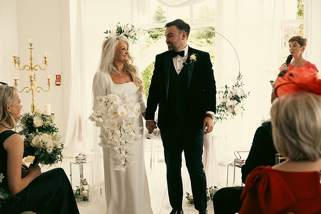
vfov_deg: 29.9
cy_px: 107
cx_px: 160
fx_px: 401
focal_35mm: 45
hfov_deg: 43.6
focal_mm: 45
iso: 125
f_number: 3.5
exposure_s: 1/160
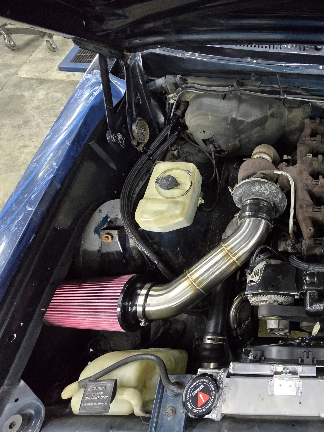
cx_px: 293
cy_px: 211
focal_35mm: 18
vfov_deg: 87.7
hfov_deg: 60.4
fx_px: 225
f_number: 2.2
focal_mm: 2.2
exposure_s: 1/60
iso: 1600
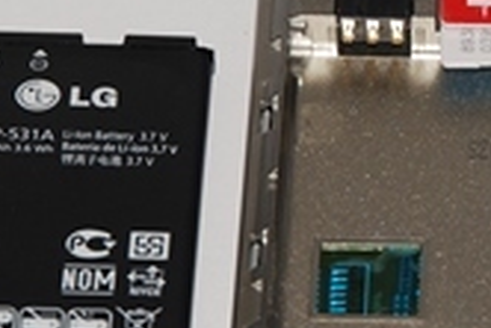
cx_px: 651
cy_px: 115
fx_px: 5553
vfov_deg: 3.4
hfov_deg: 5.0
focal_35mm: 407
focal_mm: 75
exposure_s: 1/60
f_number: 11
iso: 100
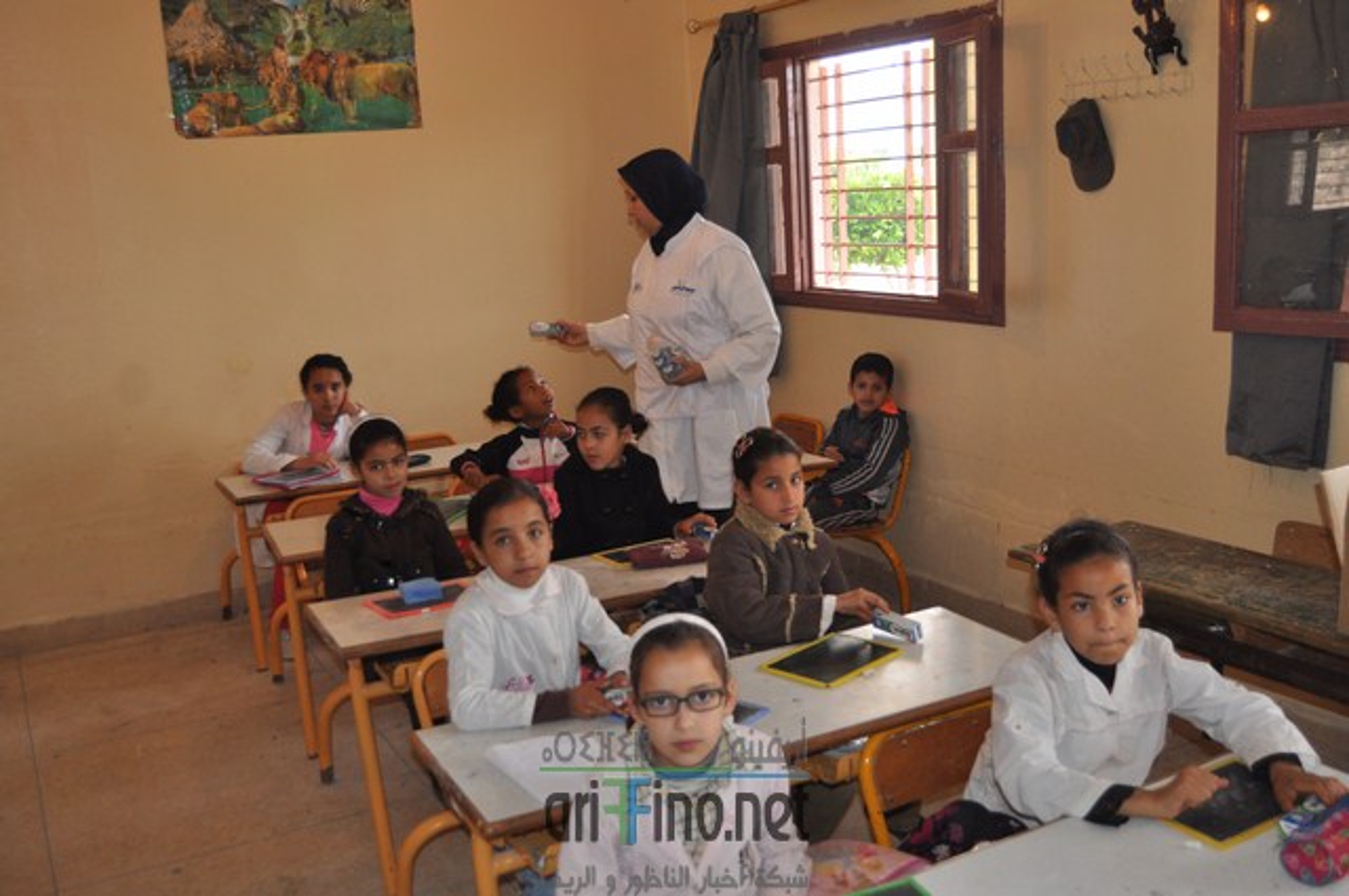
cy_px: 448
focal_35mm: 34
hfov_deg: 55.2
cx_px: 674
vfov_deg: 38.3
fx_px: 1291
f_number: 3.8
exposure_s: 1/125
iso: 500
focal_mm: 23
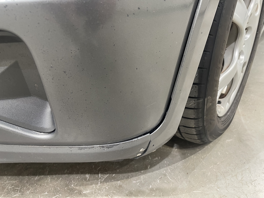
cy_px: 99
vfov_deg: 53.1
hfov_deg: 67.3
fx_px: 198
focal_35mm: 26
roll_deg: +0.7
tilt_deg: -27.8
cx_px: 132
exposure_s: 1/50
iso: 160
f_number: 1.6
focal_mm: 4.2
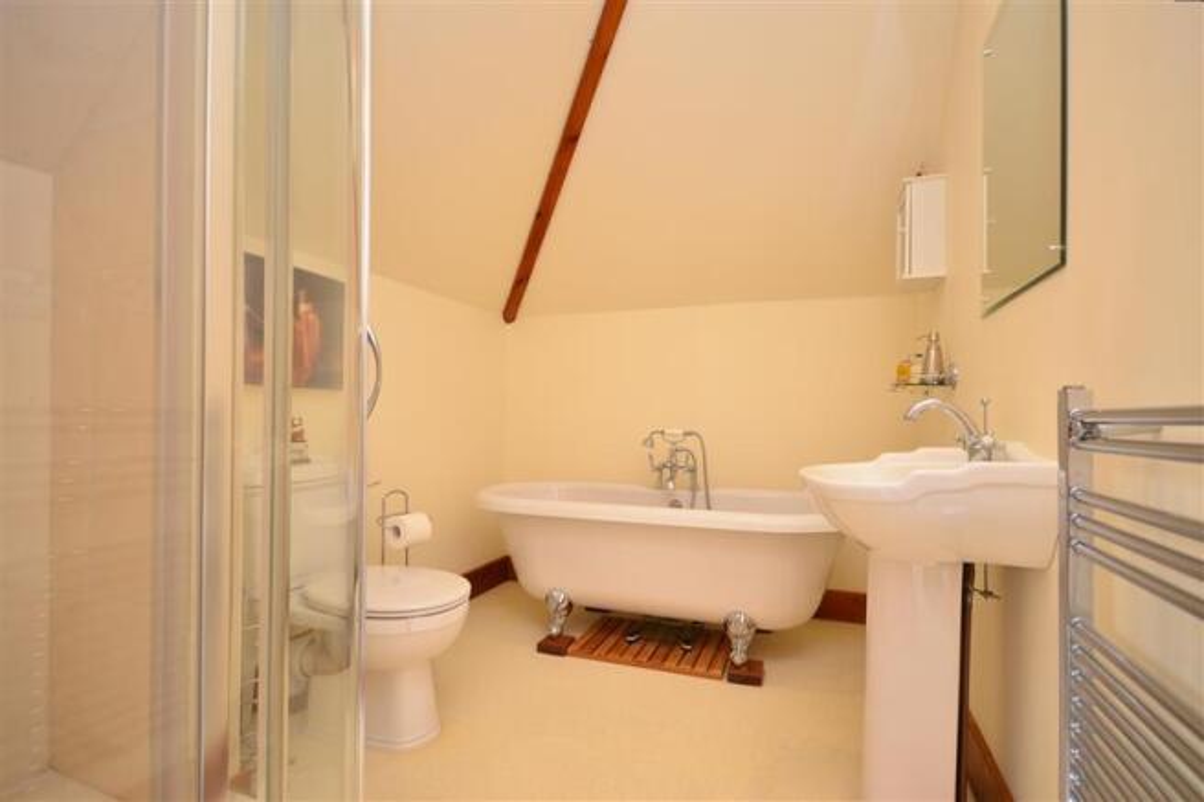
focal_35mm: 17
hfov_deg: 92.5
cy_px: 401
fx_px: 577
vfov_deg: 69.6
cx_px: 602
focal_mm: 11.5
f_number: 5
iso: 200
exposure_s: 1/2.5
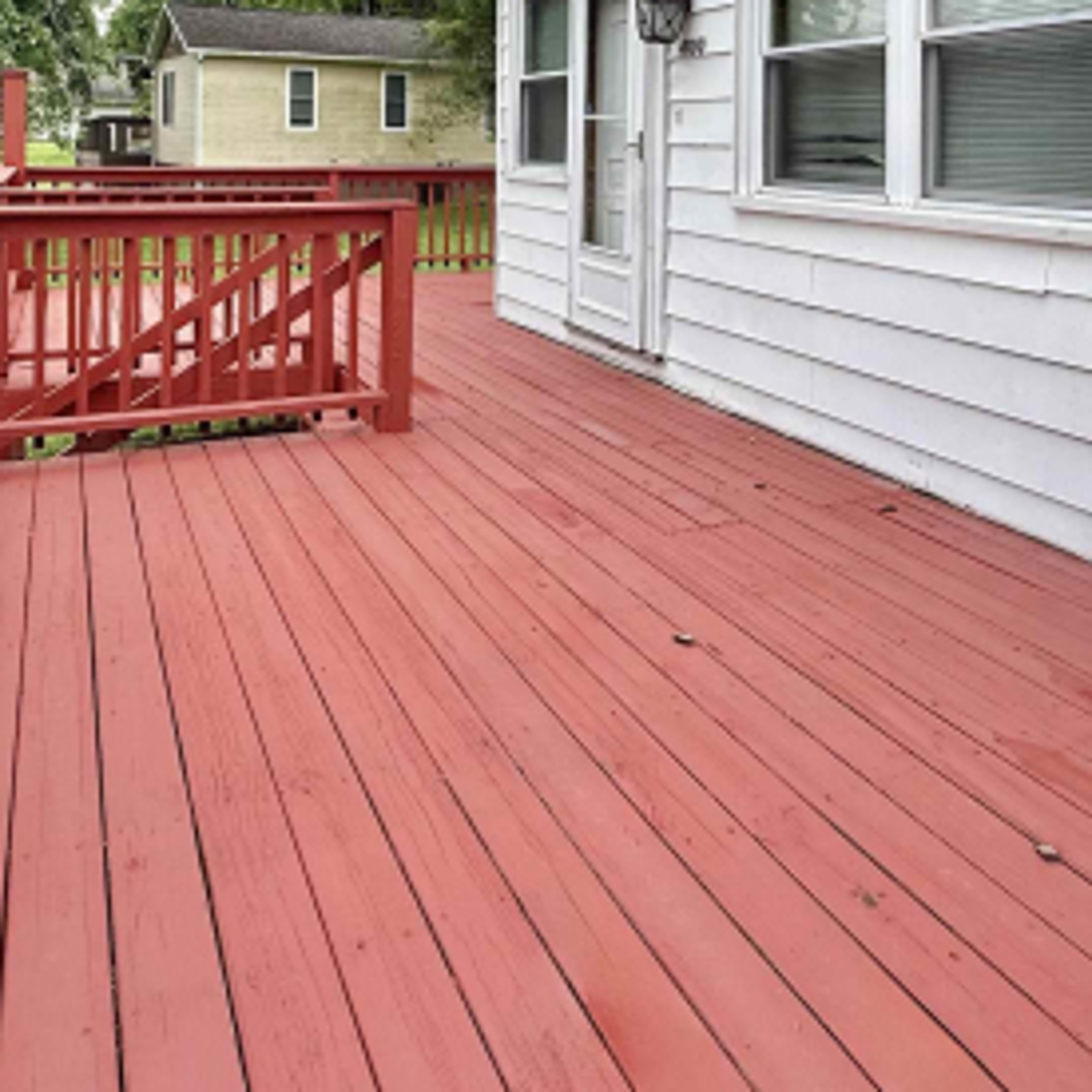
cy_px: 143
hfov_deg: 54.0
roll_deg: -1.2
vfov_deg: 49.2
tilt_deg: -0.3
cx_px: 554
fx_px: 1071
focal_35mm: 30
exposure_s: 1/853
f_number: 2.2
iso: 50
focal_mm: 2.22
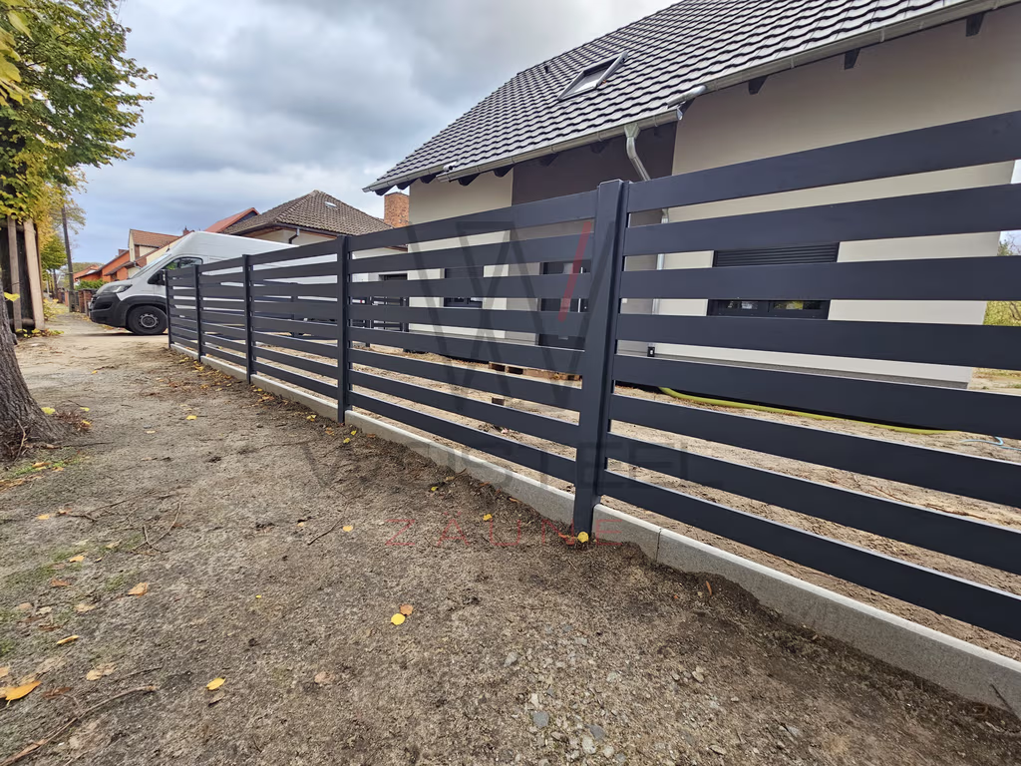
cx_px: 510
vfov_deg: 89.9
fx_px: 383
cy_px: 383
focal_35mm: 13
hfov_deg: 106.2
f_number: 2.2
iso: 80
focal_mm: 2.2
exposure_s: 1/71
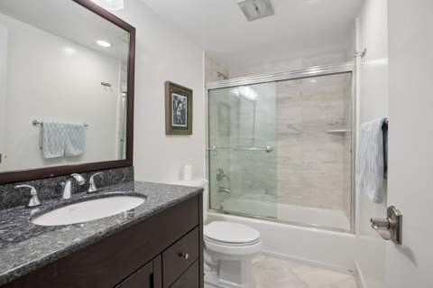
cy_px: 144
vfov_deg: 73.6
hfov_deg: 96.8
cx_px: 216
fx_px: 192
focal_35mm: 16
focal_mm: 16
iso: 250
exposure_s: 1/13
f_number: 8
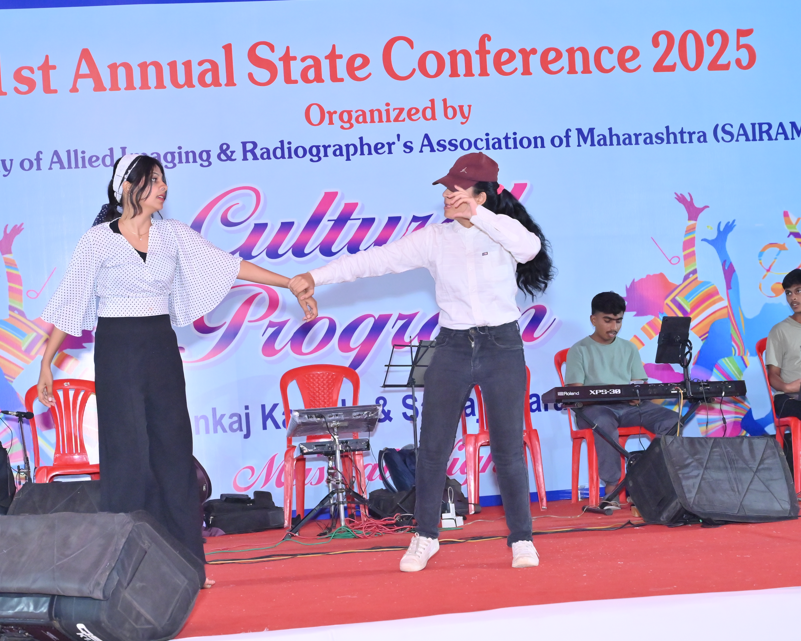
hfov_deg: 26.8
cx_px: 357
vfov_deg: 21.5
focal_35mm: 71
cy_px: 393
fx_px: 1683
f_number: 5.6
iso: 4000
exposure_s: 1/125
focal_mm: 51
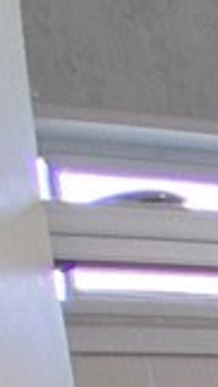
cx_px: 855
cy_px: 913
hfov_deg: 7.5
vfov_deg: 13.6
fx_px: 1204
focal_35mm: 117
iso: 160
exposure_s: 1/60
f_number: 2.2
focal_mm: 1.4
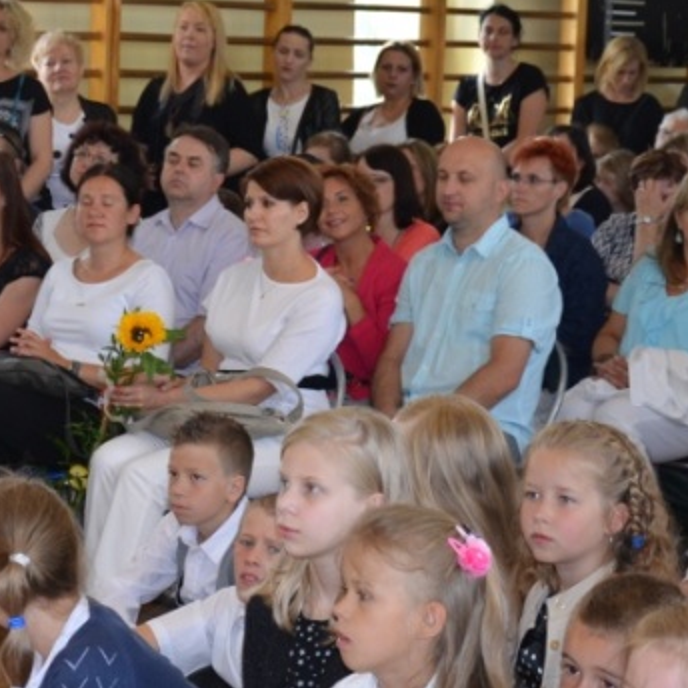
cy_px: 406
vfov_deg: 15.0
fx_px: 2608
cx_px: 50
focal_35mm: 116
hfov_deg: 14.8
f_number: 4.2
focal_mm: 34
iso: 400
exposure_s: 1/60
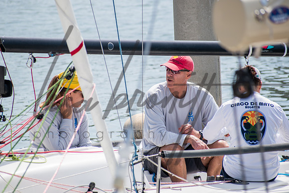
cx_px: 144
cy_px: 96
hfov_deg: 5.7
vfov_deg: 3.8
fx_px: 2891
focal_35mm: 360
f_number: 8
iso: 100
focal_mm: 240
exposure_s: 1/250
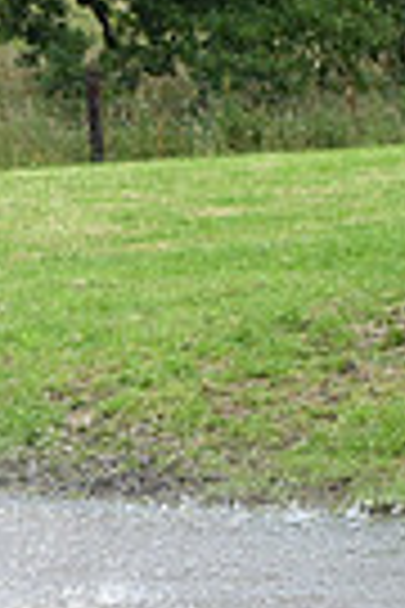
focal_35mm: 422
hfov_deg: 3.2
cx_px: -662
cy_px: 673
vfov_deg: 4.9
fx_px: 7121
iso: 800
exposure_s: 1/1250
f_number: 4.5
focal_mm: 98
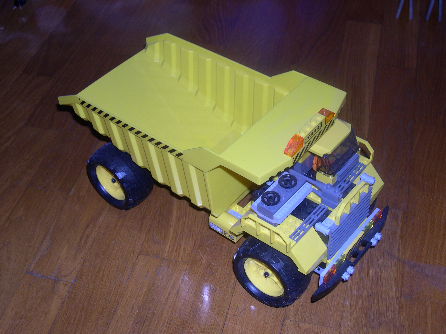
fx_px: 670
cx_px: 223
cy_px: 167
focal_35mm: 52
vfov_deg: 28.0
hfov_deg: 36.8
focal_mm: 11.1
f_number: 3.2
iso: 100
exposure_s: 1/60
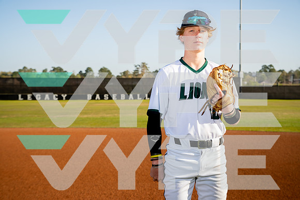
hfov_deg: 35.0
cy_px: 100
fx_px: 475
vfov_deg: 23.8
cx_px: 150
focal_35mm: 57
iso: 100
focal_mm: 57
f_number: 5.6
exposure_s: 1/250
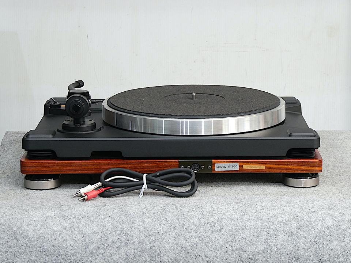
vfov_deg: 14.0
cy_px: 132
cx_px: 176
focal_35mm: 106
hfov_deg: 18.5
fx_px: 1075
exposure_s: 1/15
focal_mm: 19
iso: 200
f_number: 5.1
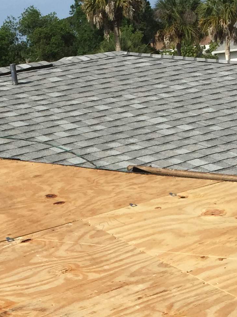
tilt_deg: -20.3
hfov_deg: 15.1
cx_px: 80
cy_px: 350
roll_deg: +7.9
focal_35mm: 98
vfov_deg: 19.2
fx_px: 895
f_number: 2.2
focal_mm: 4.15
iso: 32
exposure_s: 1/2475
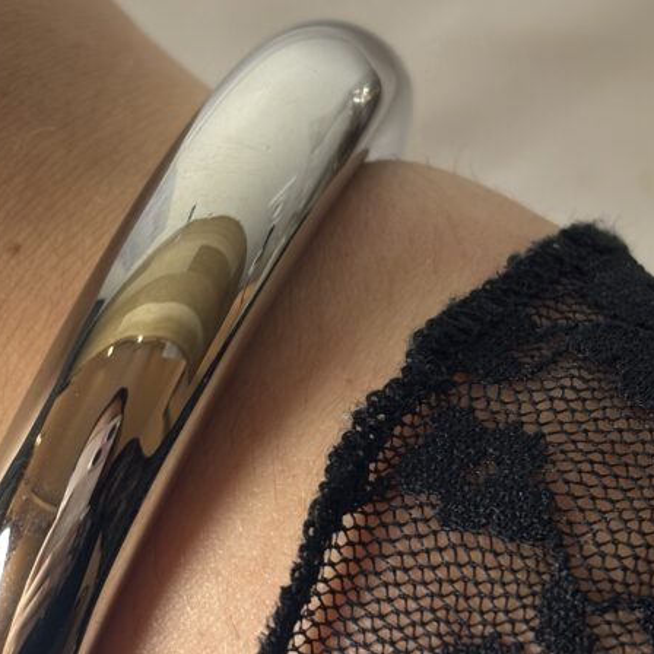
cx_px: 121
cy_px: 432
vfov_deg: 16.5
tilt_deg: -69.8
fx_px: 2244
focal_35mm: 105
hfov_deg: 16.4
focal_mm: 5.96
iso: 32
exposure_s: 1/100
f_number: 1.6
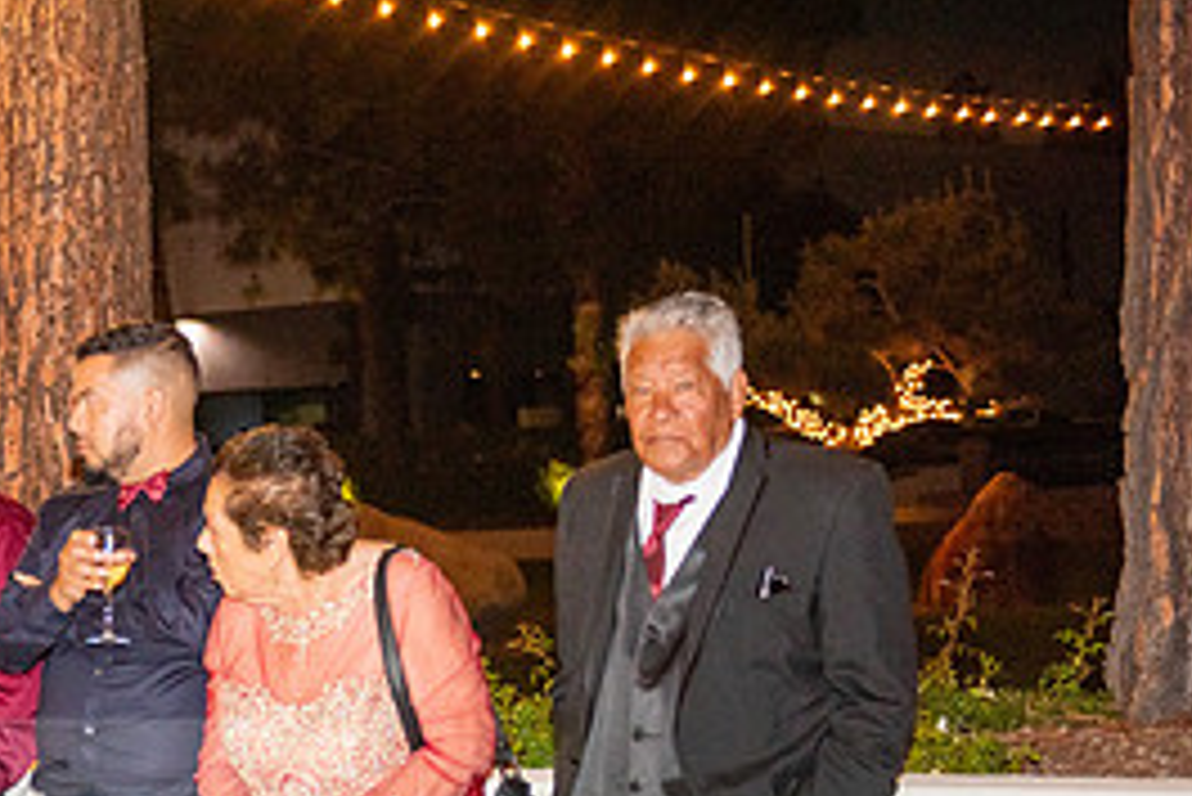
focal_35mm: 105
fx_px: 3478
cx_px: -49
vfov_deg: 12.9
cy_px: 825
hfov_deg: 18.8
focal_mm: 48
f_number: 2.8
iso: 1250
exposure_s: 1/125
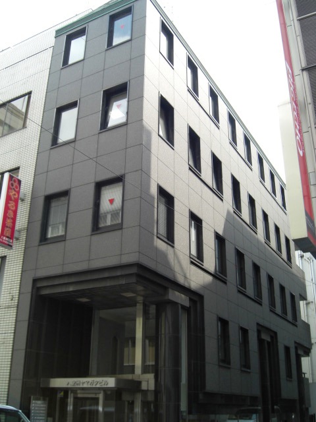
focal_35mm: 38
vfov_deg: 49.0
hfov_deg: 37.7
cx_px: 158
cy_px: 211
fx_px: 463
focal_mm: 7.9
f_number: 2.8
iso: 100
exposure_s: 1/320
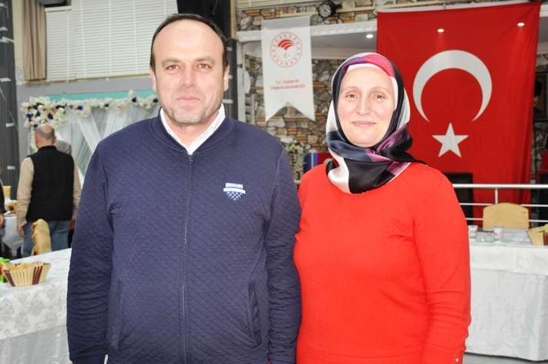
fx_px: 693
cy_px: 170
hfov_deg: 43.2
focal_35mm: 46
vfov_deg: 29.4
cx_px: 289
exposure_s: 1/60
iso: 800
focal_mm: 27
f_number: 4
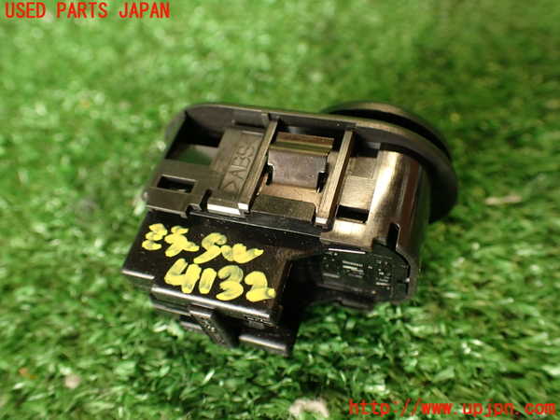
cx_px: 280
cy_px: 210
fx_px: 518
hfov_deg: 56.8
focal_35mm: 32
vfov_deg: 44.2
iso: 200
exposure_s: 1/30
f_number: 2.4
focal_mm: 5.79
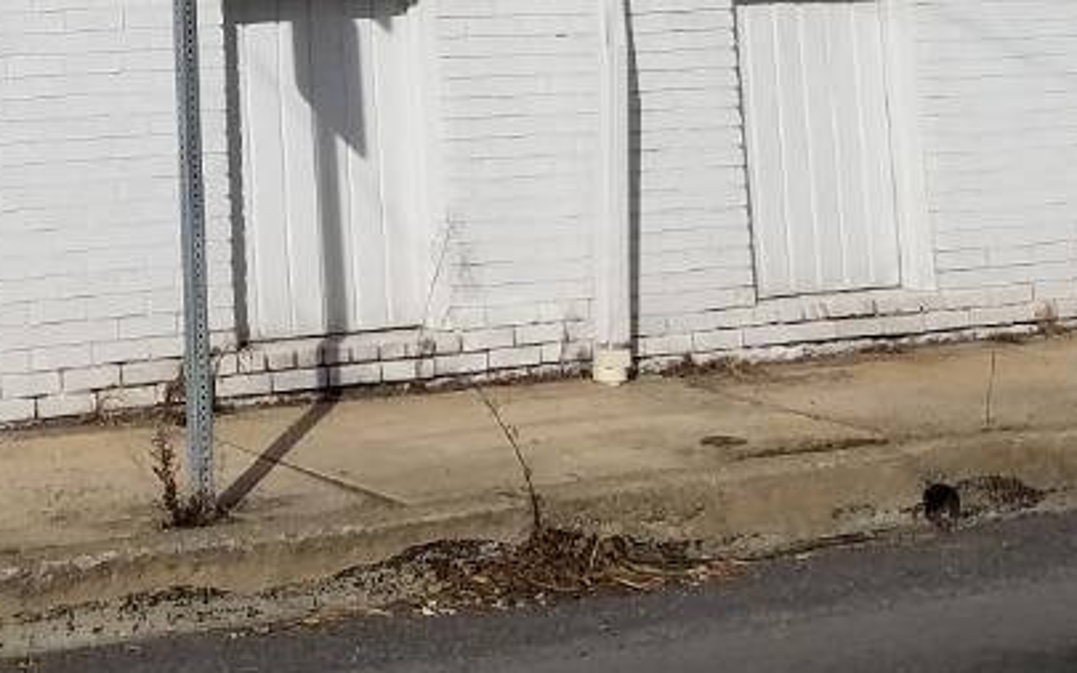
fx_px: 2876
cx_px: 3
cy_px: -628
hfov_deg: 20.5
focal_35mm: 98
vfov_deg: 12.0
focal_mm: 4.2
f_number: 1.7
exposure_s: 1/6240
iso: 50
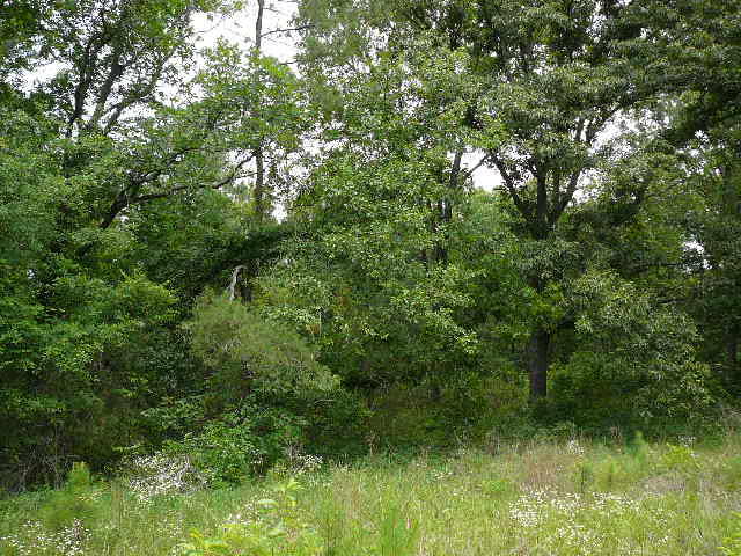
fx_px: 749
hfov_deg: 52.6
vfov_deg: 40.7
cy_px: 278
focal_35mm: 35
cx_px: 370
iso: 80
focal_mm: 5.2
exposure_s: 1/500
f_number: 2.8
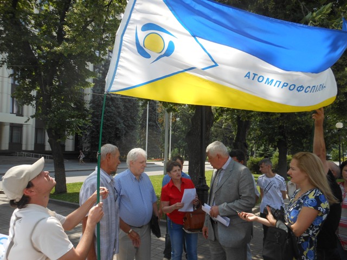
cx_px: 174
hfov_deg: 69.4
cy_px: 130
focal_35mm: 25
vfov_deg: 54.9
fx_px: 251
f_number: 3.2
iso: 80
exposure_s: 1/500
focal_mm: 4.5
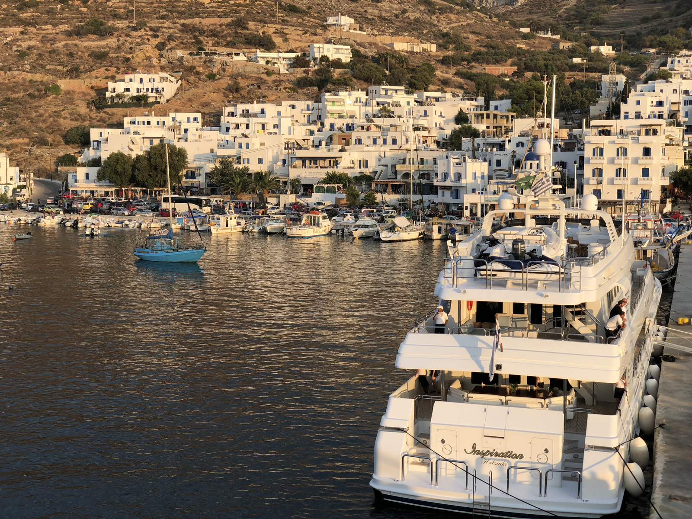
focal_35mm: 52
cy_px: 260
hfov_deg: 36.8
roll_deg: +0.7
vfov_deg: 28.0
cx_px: 346
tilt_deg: -5.1
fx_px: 1040
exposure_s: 1/276
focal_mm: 6
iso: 16
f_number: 2.4
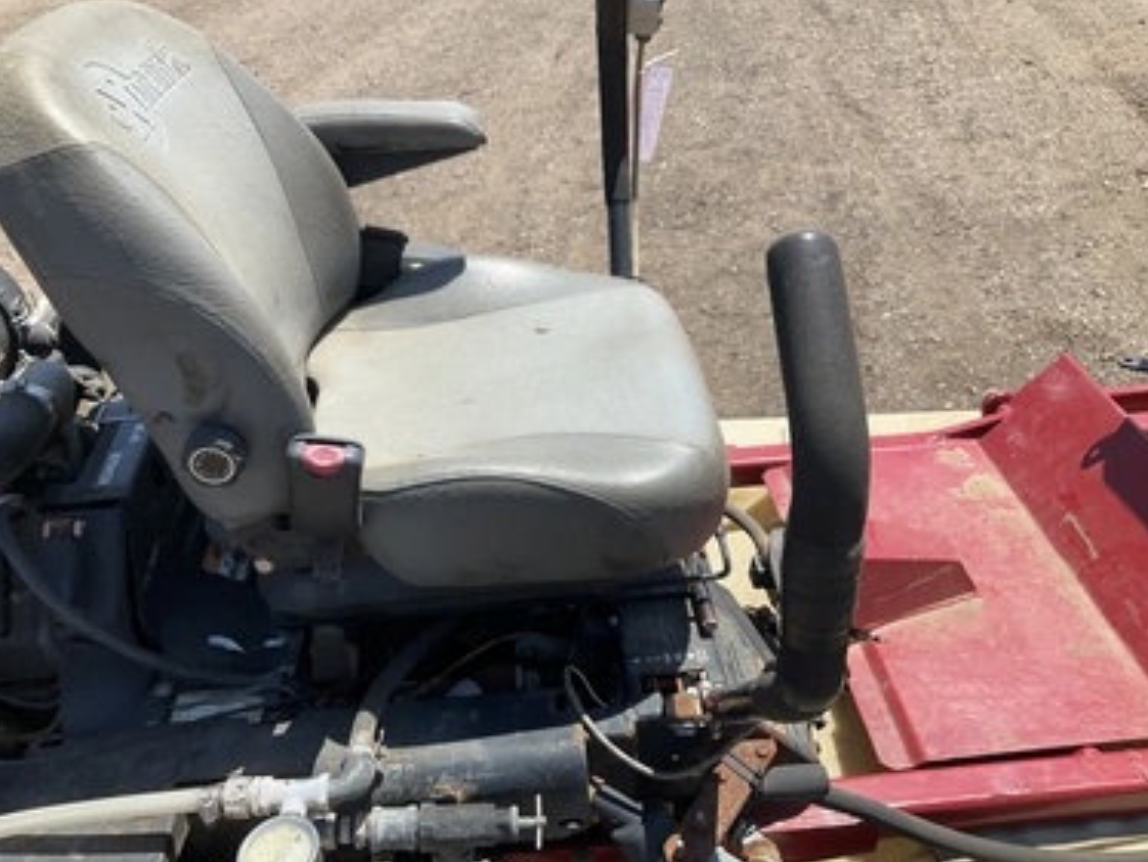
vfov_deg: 45.5
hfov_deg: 58.3
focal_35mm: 31
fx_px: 1029
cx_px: 540
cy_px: 451
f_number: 1.8
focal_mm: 3
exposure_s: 1/1311
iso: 25
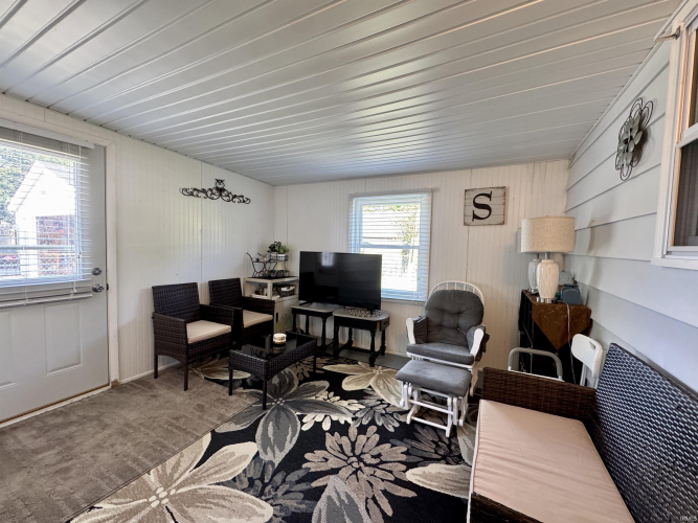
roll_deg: -1.9
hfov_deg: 102.1
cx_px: 349
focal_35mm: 14
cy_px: 262
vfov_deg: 85.7
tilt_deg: -3.9
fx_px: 282
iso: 320
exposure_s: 1/60
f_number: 2.2
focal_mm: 2.22
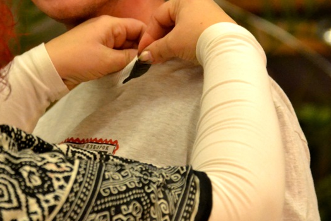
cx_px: 119
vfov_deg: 5.2
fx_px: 2426
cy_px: 43
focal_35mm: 264
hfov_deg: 7.8
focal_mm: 90
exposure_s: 1/100
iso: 3200
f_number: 4.5
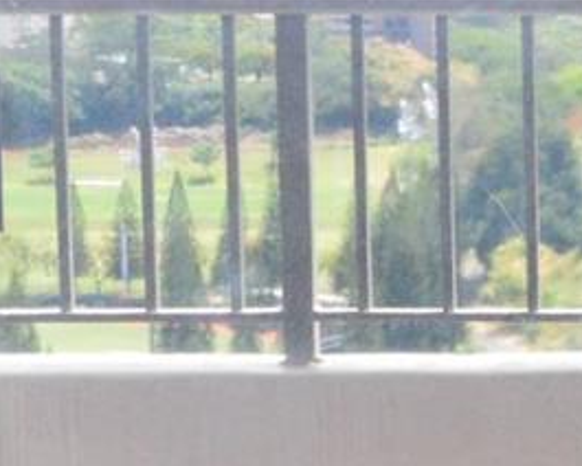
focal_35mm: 204
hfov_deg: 9.0
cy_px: 443
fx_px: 3514
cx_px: 1120
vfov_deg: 7.6
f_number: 16
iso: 1600
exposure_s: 1/200
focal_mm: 24
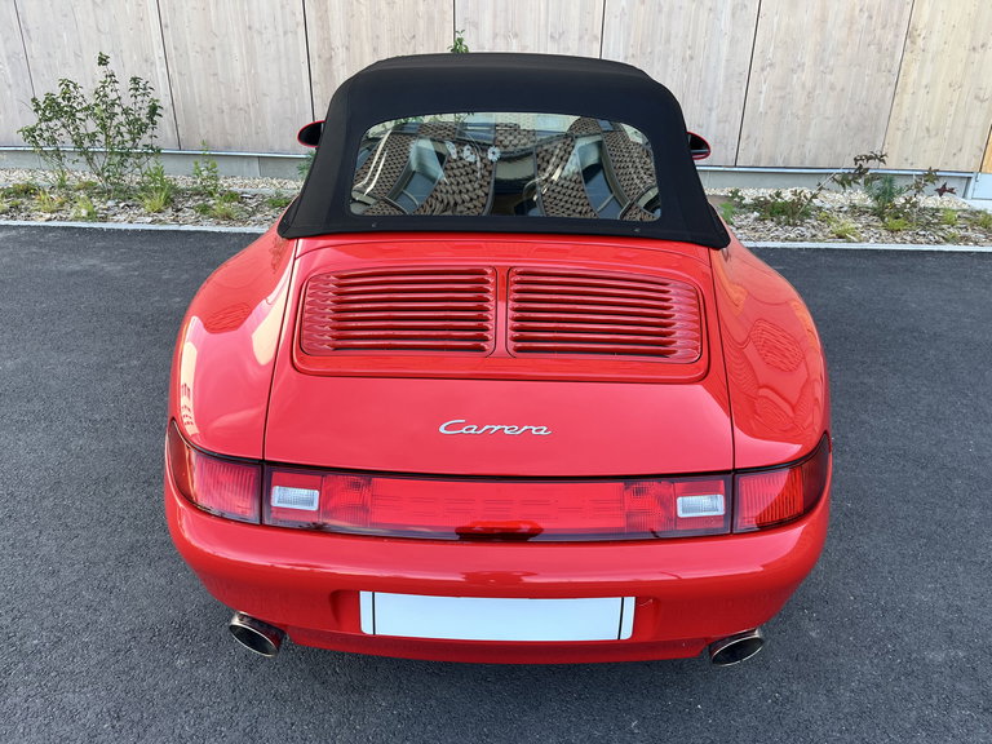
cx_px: 496
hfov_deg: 67.3
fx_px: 745
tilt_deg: -25.3
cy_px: 372
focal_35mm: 26
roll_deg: -0.3
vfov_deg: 53.1
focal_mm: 5.1
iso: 40
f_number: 1.6
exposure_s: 1/232
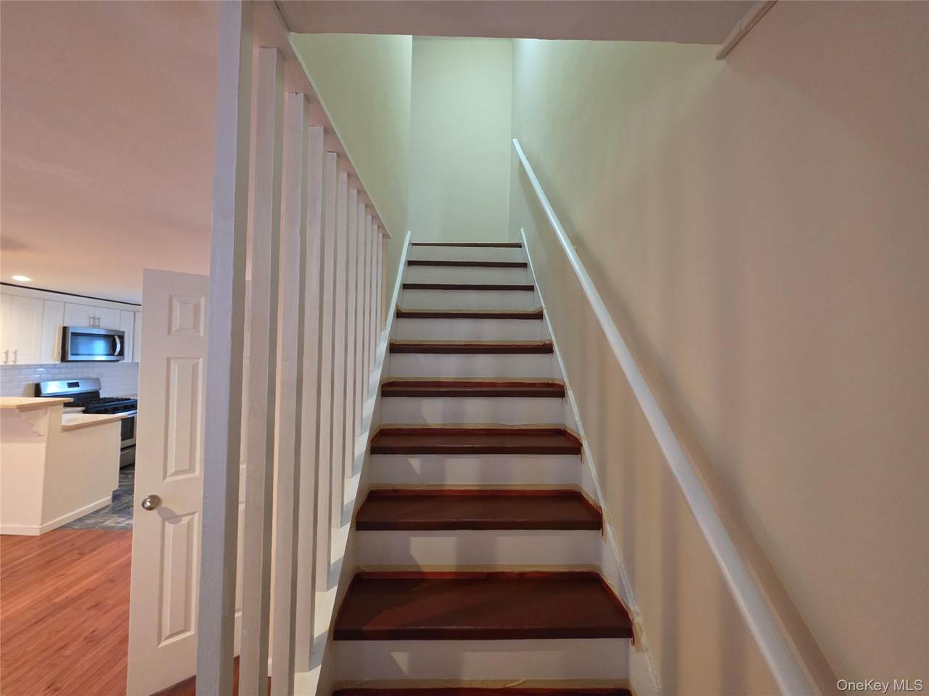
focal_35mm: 13
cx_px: 464
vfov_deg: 89.9
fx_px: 349
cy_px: 348
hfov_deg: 106.2
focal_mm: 2.2
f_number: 1.9
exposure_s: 1/60
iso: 640
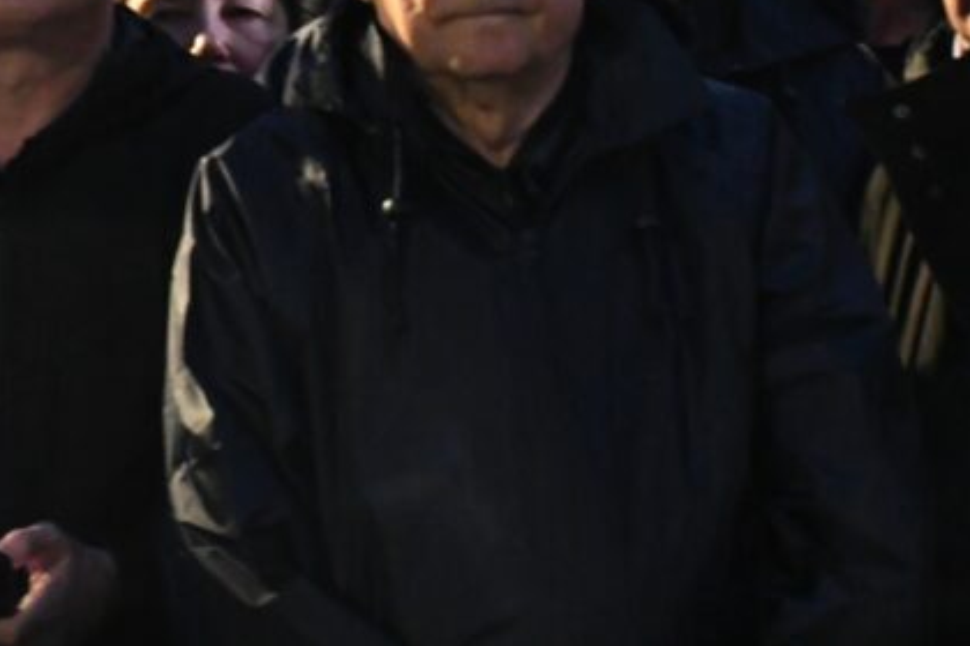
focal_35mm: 341
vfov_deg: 4.0
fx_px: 9187
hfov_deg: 6.0
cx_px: 383
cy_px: -80
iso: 6400
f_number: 5
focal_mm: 75
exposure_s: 1/100
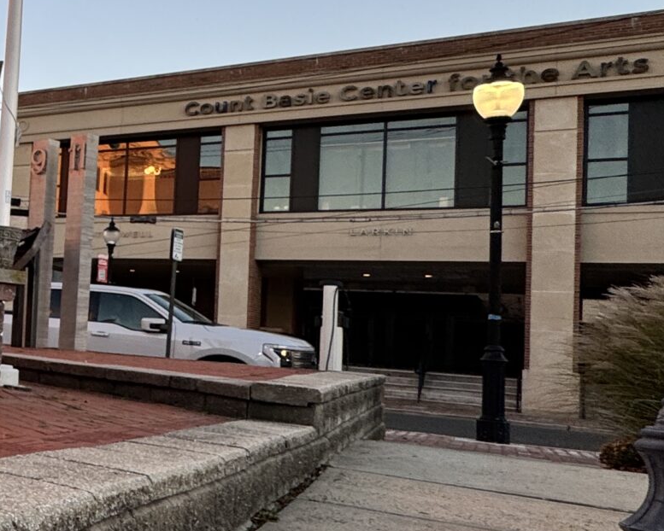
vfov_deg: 33.4
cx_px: -357
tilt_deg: +2.9
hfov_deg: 27.1
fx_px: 885
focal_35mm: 45
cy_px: 264
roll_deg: -4.6
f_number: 2.2
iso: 40
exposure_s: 1/152
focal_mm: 2.22
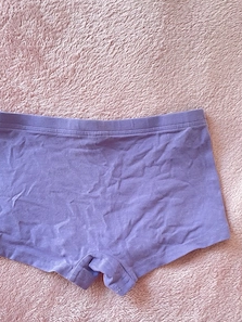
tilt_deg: -80.0
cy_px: 159
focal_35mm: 35
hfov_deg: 40.6
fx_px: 326
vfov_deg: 52.6
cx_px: 104
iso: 125
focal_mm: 4.2
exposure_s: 1/83
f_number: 1.6
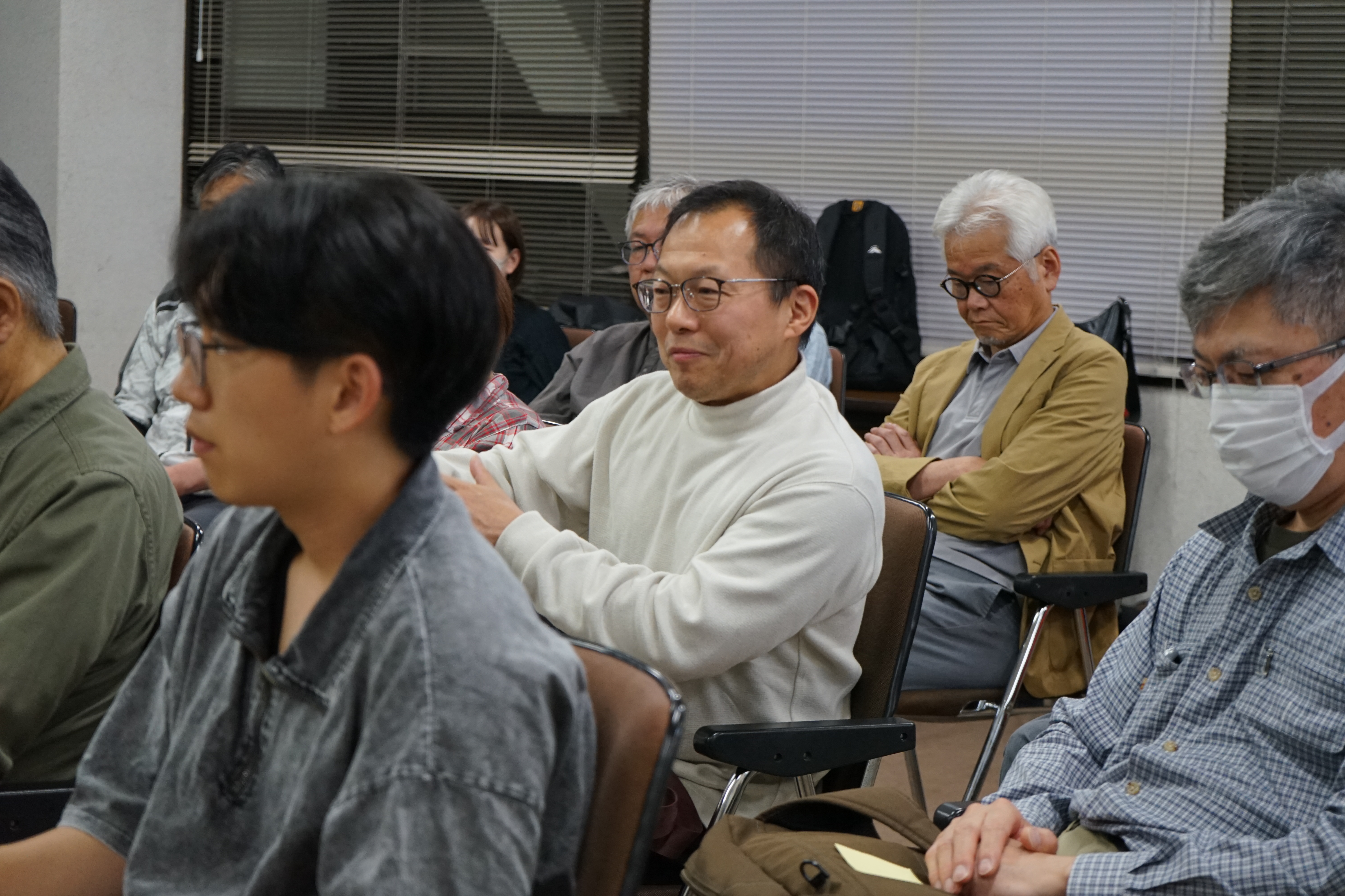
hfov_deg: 28.8
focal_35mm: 70
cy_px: 448
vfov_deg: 19.5
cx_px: 672
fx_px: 2615
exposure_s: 1/160
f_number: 5.6
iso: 2000
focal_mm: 70
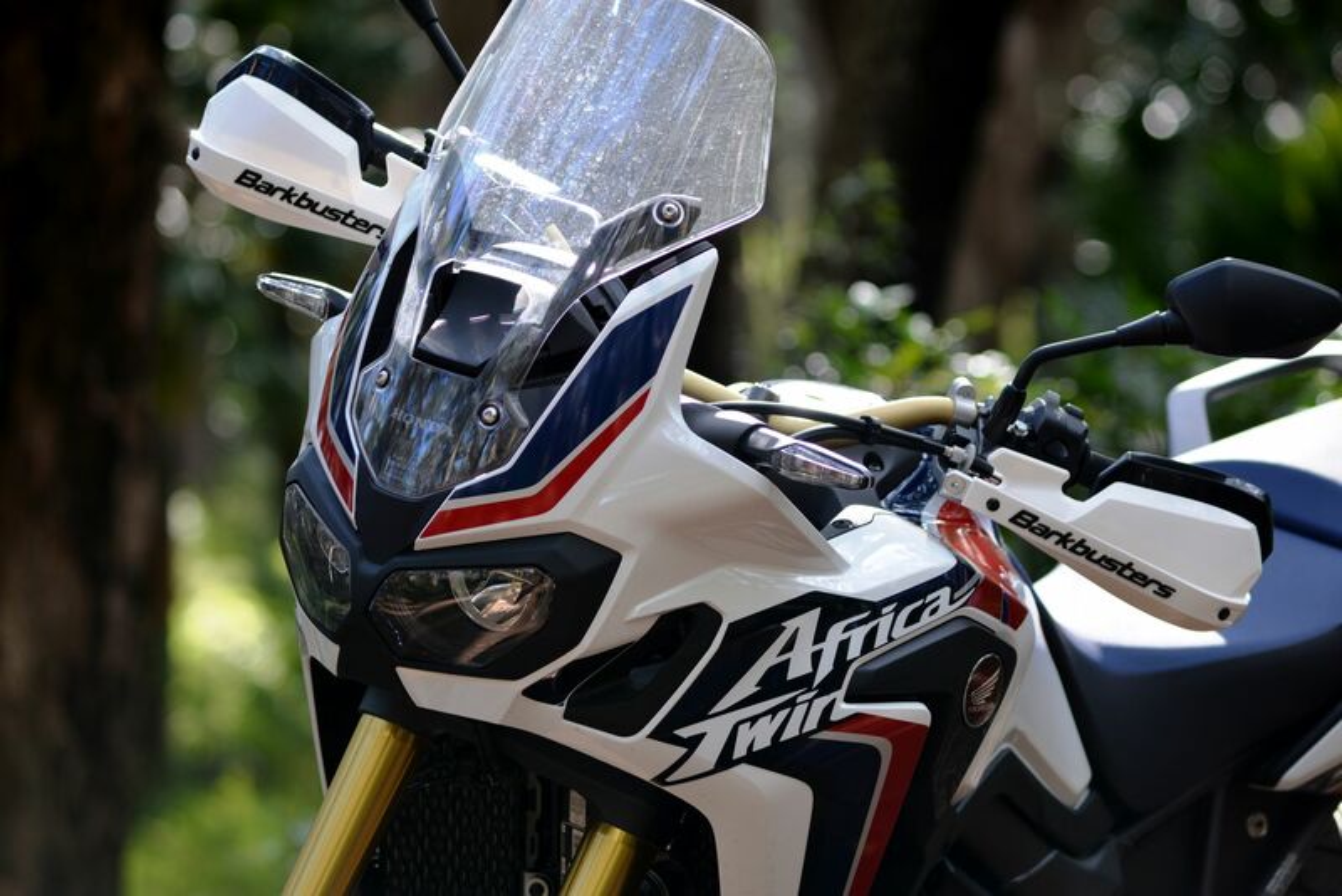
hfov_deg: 12.4
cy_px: 448
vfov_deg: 8.3
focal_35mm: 165
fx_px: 6153
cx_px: 671
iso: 100
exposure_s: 1/80
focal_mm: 165
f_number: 5.3
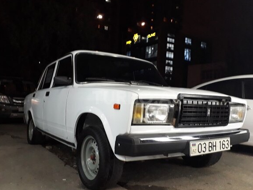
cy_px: 98
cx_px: 137
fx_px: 227
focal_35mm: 31
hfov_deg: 58.3
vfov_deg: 45.4
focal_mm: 3.6
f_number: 1.9
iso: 320
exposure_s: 1/17
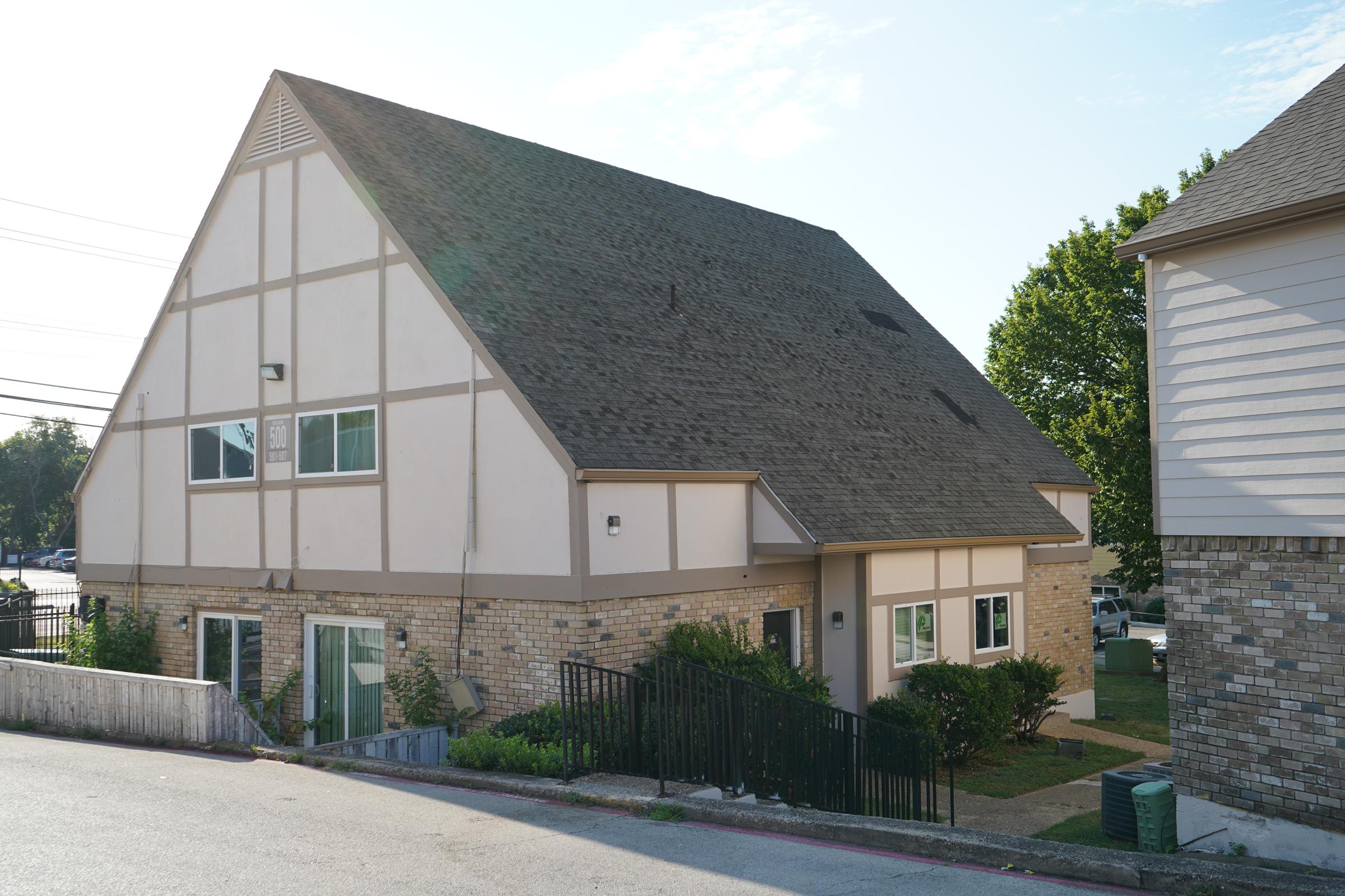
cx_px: 672
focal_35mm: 34
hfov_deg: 55.8
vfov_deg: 38.9
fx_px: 1270
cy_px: 448
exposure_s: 1/200
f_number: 6.3
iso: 100
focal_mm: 34
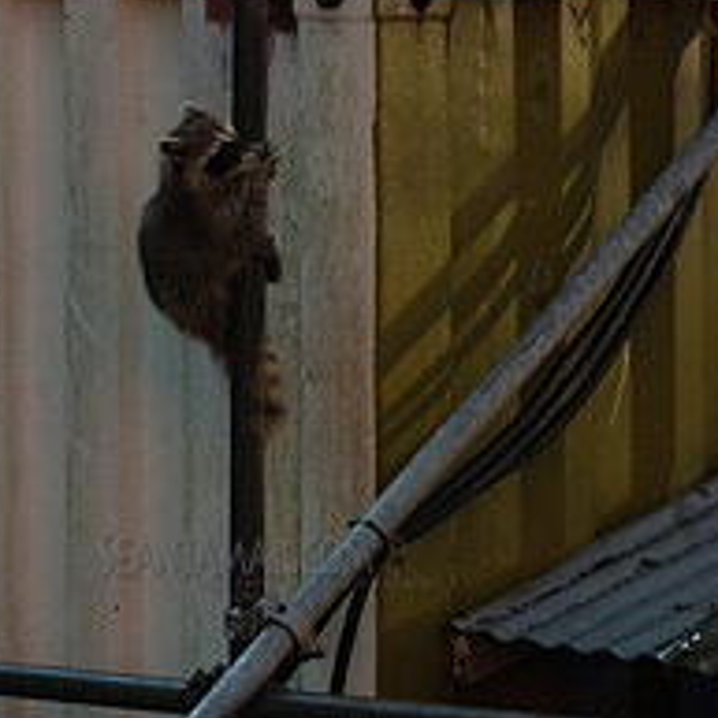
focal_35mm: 182
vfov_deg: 9.6
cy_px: 190
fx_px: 4271
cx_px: 260
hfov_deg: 9.6
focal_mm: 92
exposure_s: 1/125
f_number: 3.5
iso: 5000
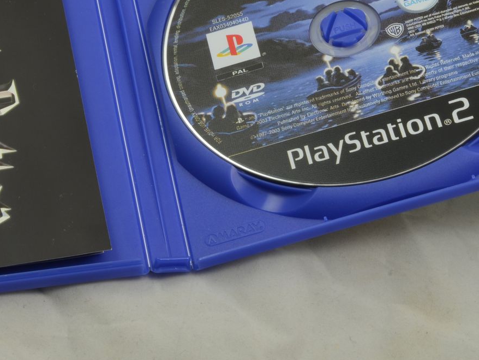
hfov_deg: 16.6
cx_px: 149
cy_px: 45
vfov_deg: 12.5
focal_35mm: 118
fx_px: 1633
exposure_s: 1/1.6
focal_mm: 40
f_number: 20
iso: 100
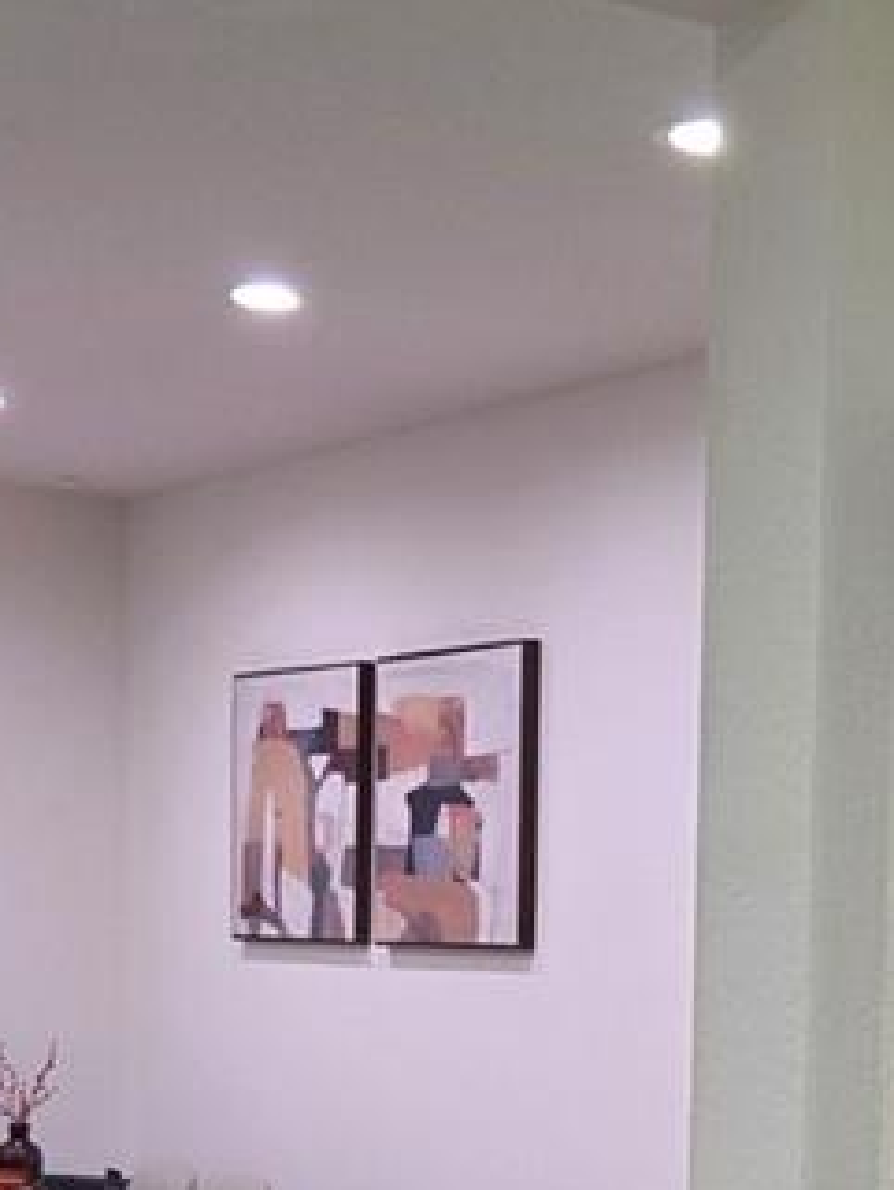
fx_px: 2959
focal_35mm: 86
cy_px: 1179
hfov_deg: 17.0
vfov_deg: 21.9
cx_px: 794
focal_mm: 5.4
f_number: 1.8
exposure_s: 1/120
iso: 200
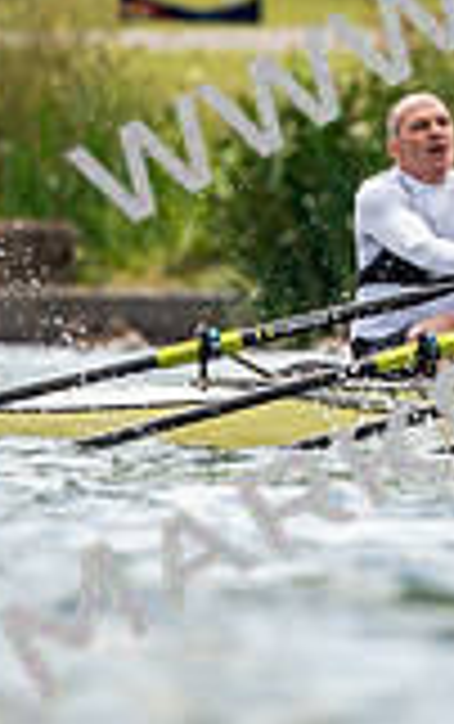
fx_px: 65155
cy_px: 236
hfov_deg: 0.4
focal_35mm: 3300
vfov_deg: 0.6
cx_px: 625
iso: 320
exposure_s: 1/2000
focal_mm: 600
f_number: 6.3
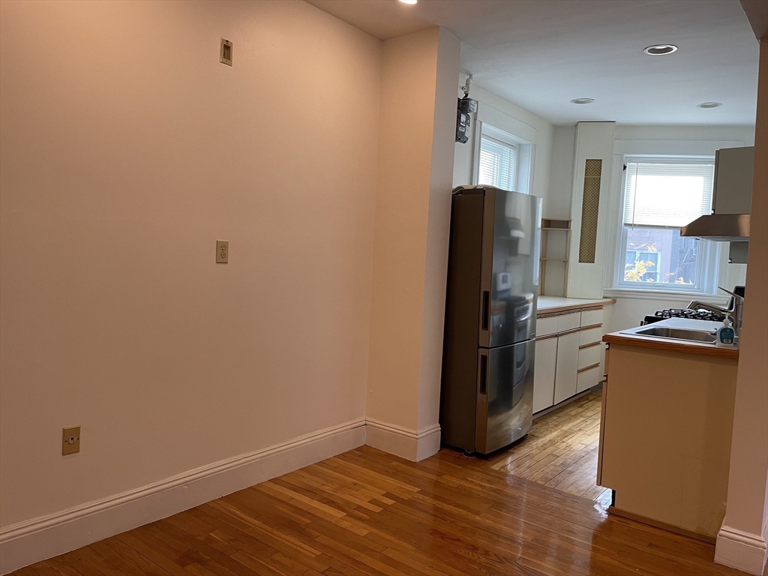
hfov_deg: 67.3
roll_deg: -2.4
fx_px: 577
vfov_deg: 53.1
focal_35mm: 26
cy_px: 288
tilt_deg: -3.0
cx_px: 384
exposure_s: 1/60
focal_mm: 4.2
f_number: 1.6
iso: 80
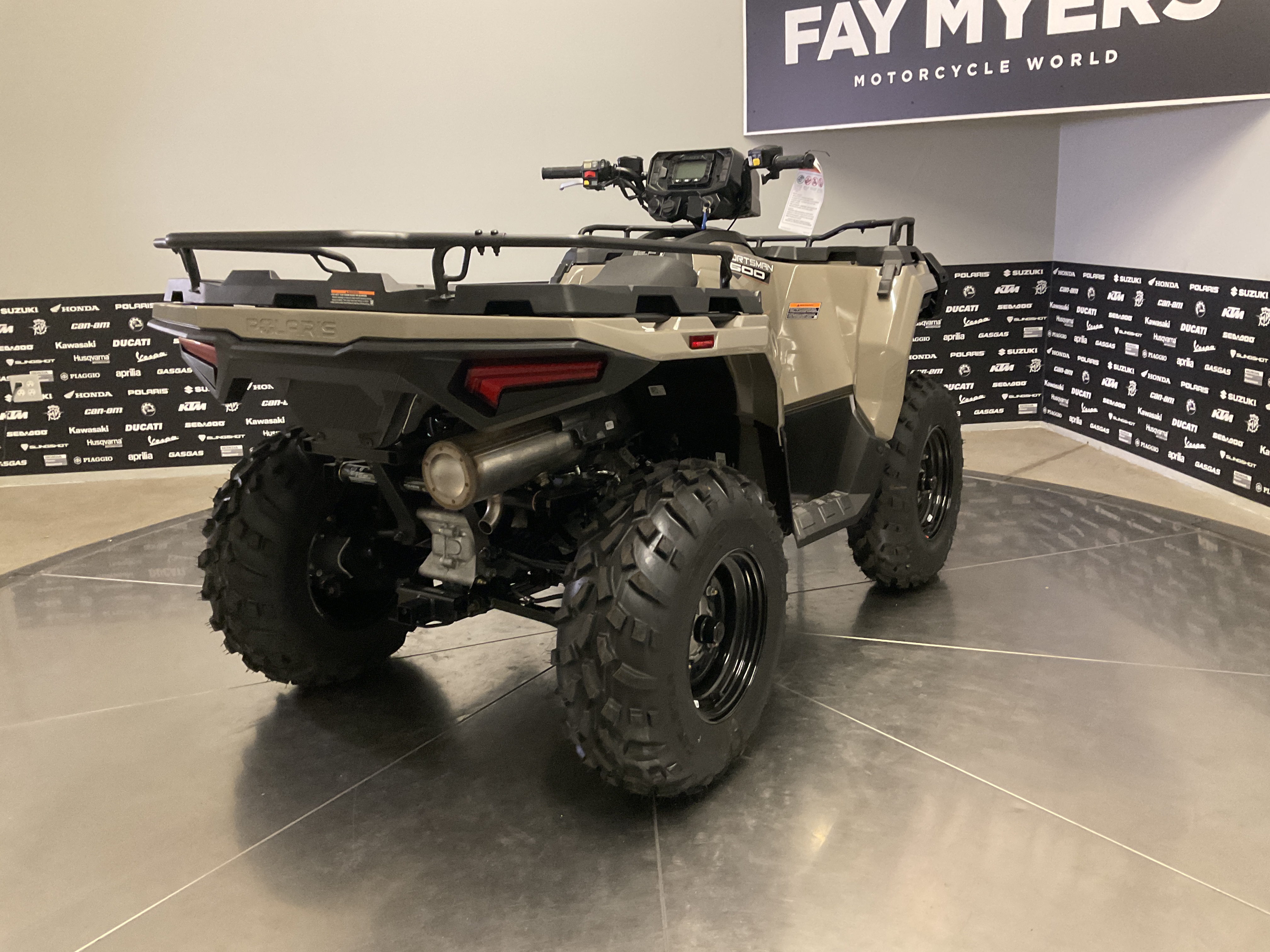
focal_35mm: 29
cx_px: 635
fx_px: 1064
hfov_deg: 61.7
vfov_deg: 48.2
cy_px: 476
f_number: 1.8
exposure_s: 1/40
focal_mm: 3
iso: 250
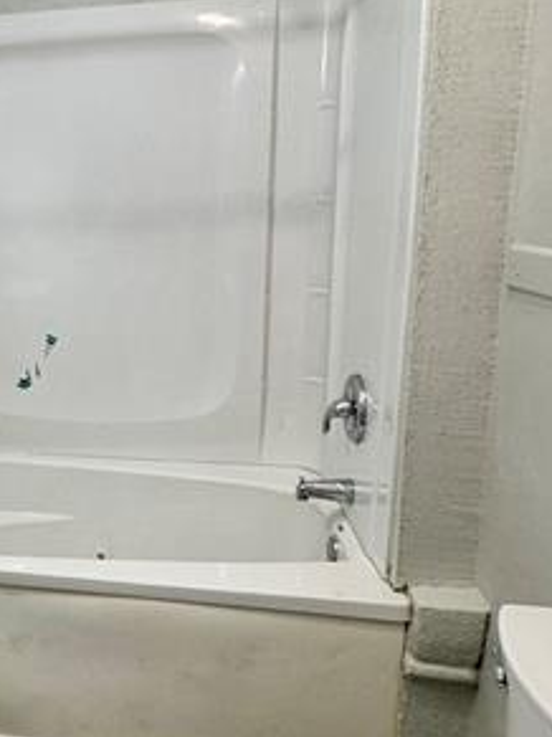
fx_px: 787
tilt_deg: -9.2
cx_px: -48
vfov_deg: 50.0
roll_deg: +2.2
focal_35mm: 37
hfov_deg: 33.8
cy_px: 314
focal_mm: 2.22
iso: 125
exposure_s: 1/120
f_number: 2.2
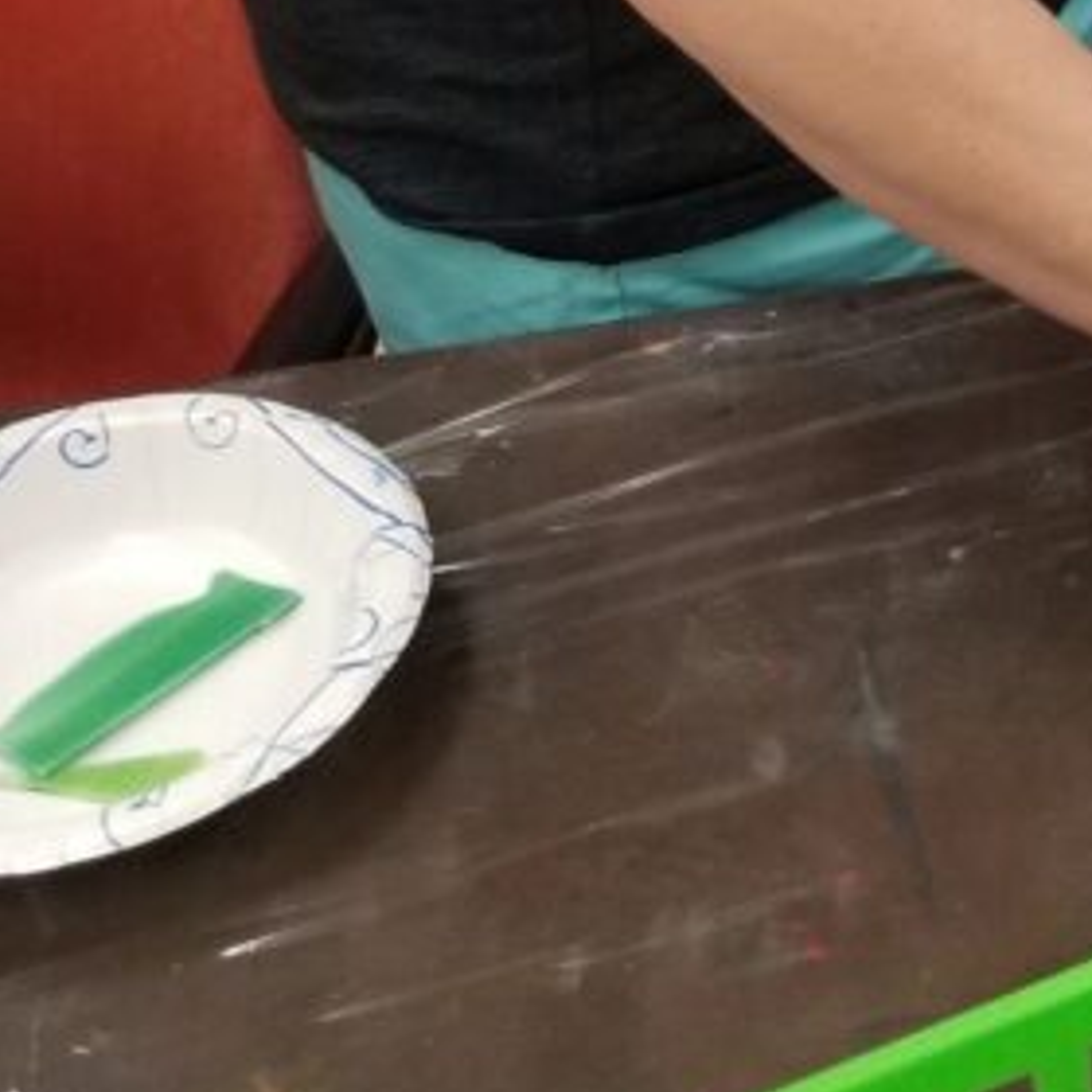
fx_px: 2998
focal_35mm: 84
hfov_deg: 19.1
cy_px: -316
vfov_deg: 19.1
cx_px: 1431
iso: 160
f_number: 1.7
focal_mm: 4.25
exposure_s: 1/40
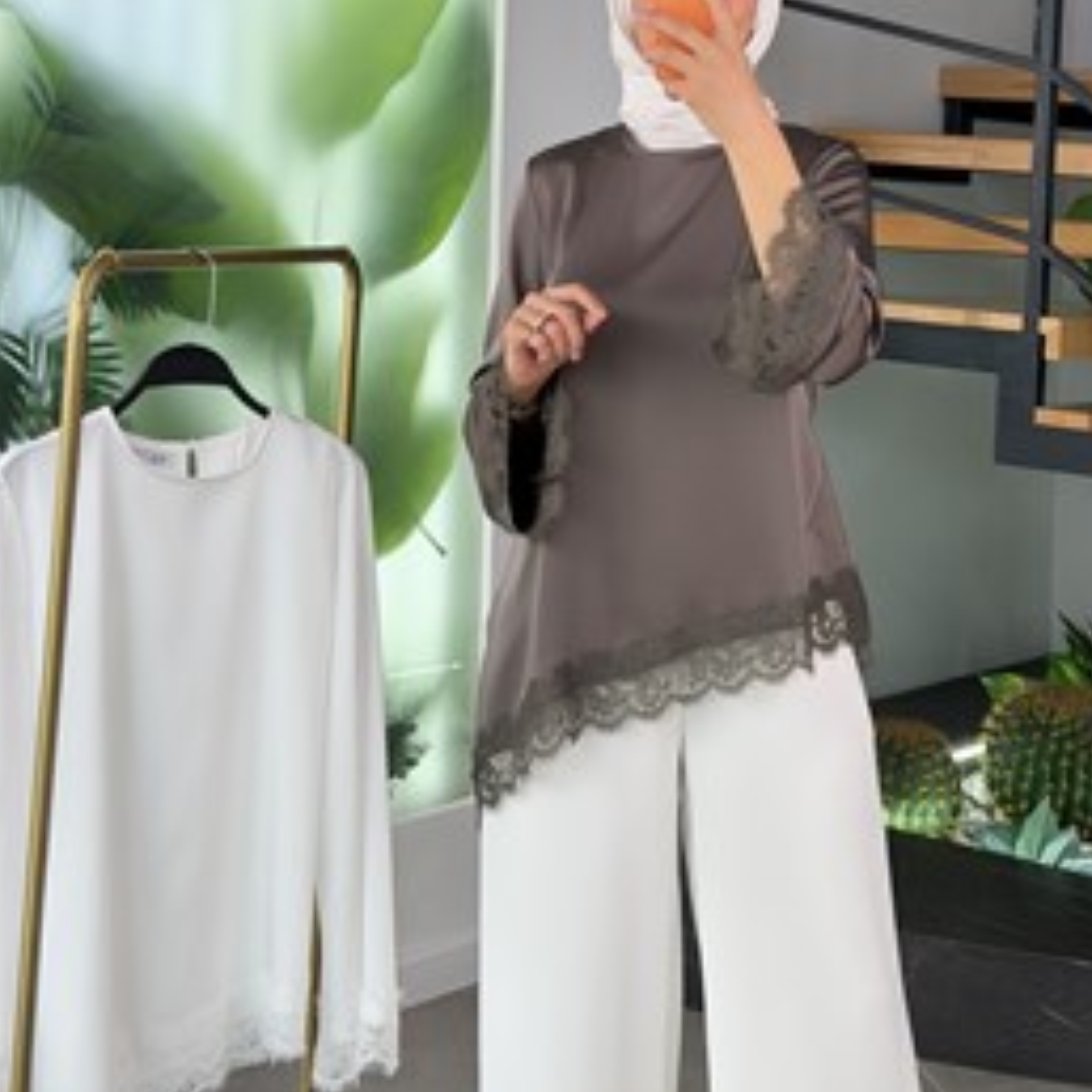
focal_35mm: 68
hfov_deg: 25.3
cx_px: 601
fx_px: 2427
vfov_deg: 25.2
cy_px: 328
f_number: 1.78
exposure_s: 1/203
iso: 50
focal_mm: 6.76
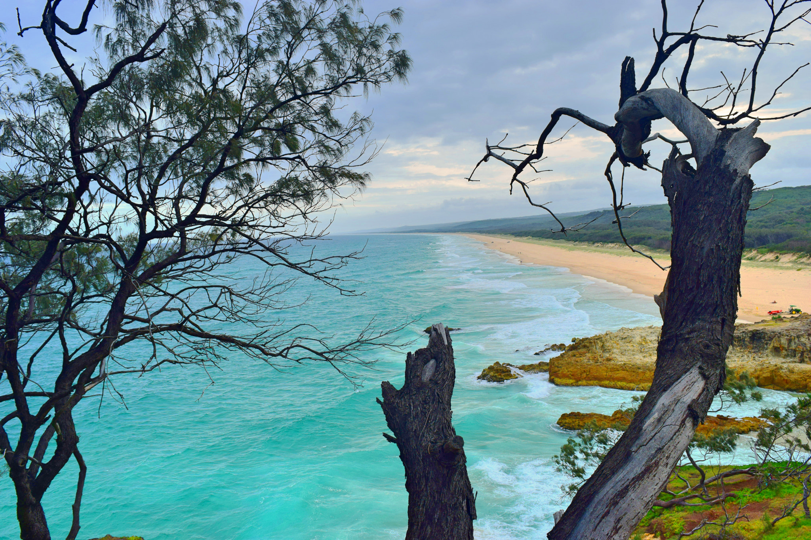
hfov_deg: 67.4
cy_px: 270
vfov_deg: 47.9
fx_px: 608
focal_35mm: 27
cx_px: 406
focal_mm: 18
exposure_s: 1/400
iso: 400
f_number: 11
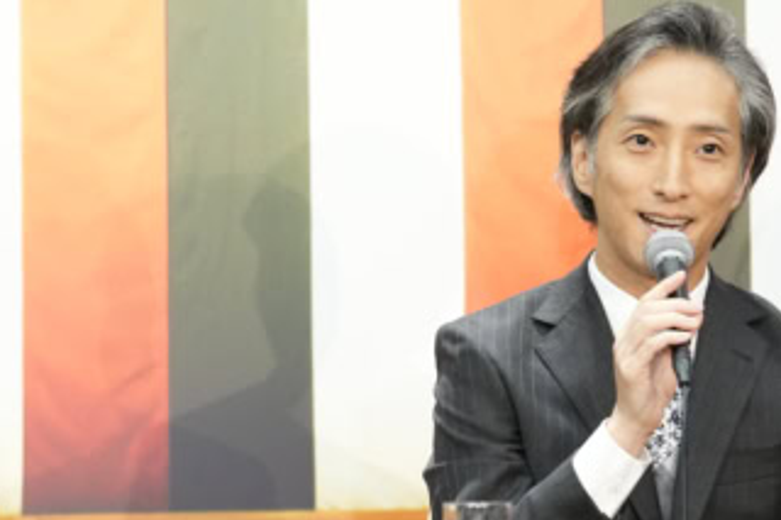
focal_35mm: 300
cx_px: 168
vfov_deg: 4.6
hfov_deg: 6.9
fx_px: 6505
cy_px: 212
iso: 1000
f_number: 3.2
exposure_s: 1/160
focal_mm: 125
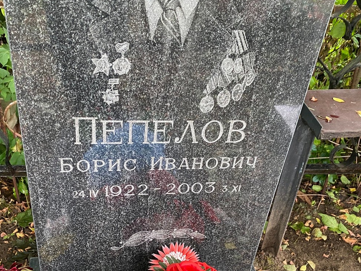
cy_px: 176
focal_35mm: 38
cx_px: 178
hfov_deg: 49.0
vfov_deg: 37.4
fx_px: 396
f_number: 1.8
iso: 200
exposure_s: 1/60
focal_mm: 4.25
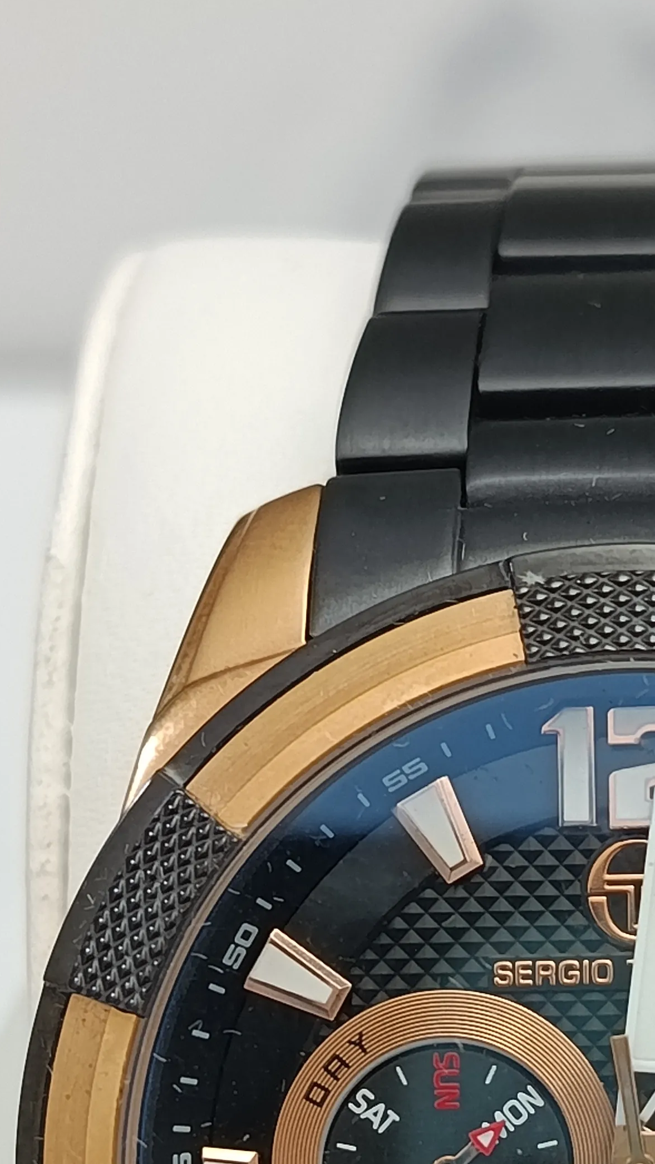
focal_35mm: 100
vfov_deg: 21.1
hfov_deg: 12.0
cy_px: 962
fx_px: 3087
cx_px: 631
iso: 409
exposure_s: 1/100
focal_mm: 5.24
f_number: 1.7
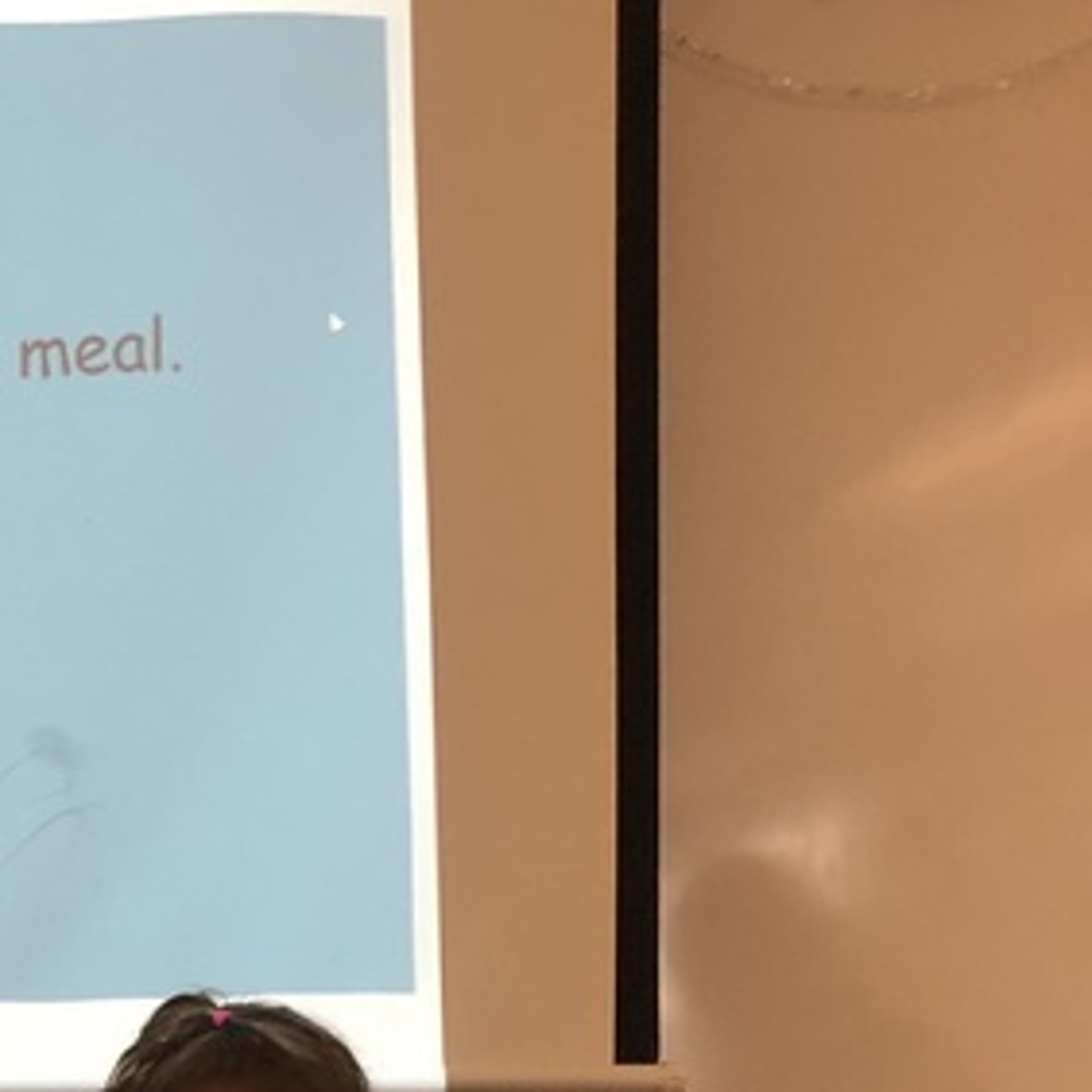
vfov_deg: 18.2
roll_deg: +0.0
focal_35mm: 90
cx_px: -604
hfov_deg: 17.2
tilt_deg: -0.4
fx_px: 3212
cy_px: 1359
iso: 40
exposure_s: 1/15
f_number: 1.8
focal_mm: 3.99
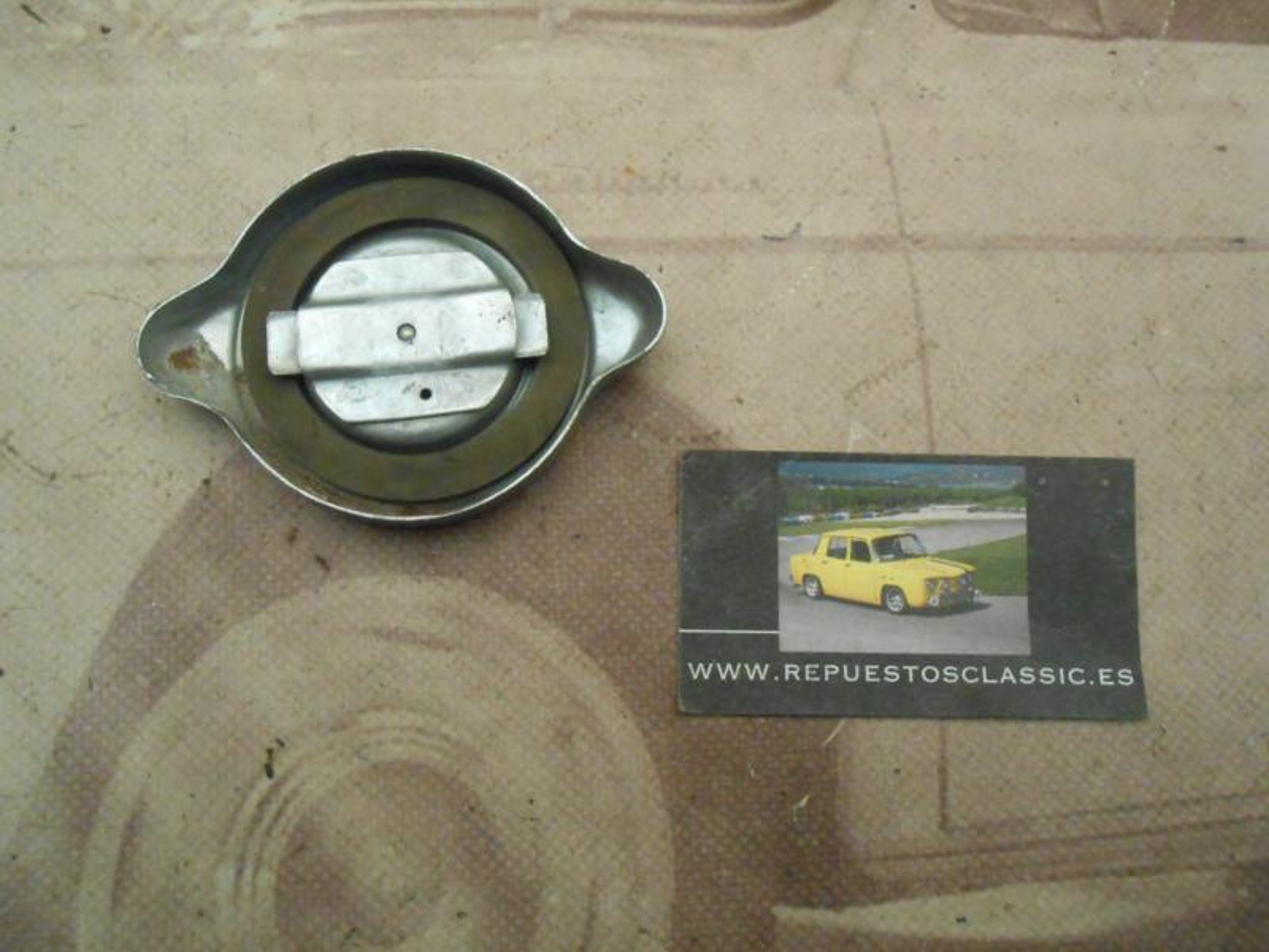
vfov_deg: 46.8
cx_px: 634
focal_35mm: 30
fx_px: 1100
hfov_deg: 60.0
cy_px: 476
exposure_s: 1/80
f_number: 3.8
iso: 800
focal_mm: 5.3
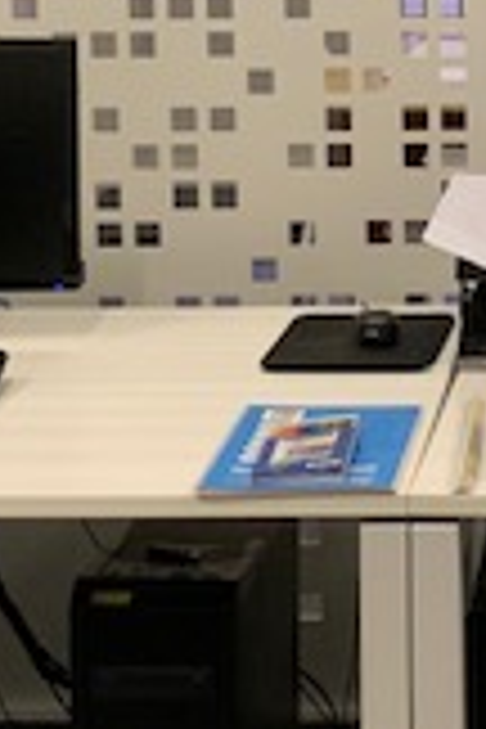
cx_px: 540
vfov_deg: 18.6
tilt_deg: -5.1
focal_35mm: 107
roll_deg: -0.9
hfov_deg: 12.6
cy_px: 4
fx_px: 2167
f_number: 1.8
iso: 200
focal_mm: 4.25
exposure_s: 1/50
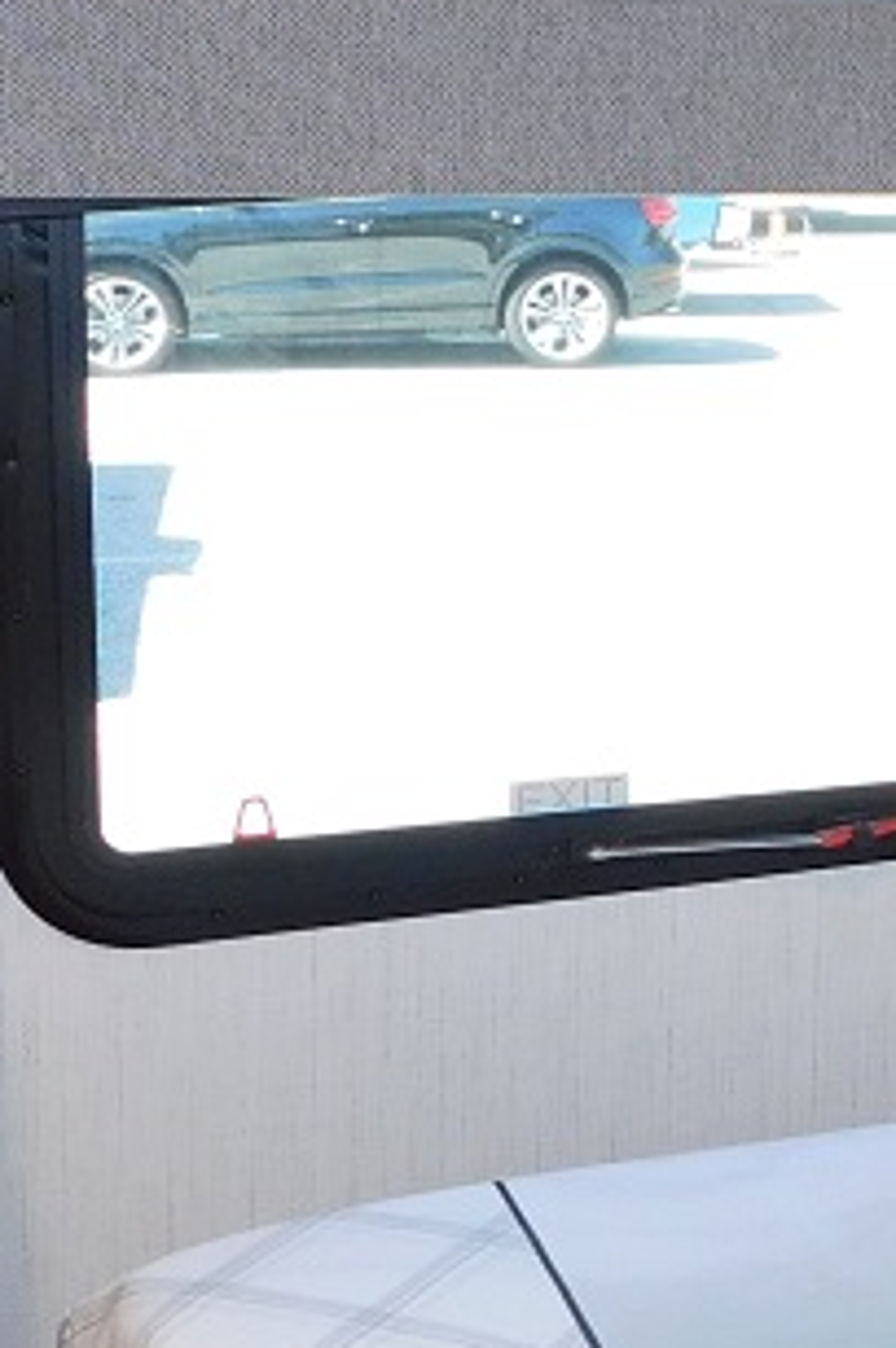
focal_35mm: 78
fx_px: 2918
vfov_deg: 25.8
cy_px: 386
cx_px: 1212
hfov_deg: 16.4
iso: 200
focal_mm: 4
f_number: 3
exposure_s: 1/30
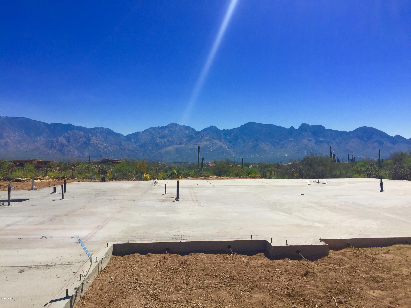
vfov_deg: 48.2
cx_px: 206
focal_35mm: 29
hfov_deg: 61.7
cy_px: 154
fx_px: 344
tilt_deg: +0.0
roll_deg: +0.2
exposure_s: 1/3597
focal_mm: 4.15
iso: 32
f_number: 2.2
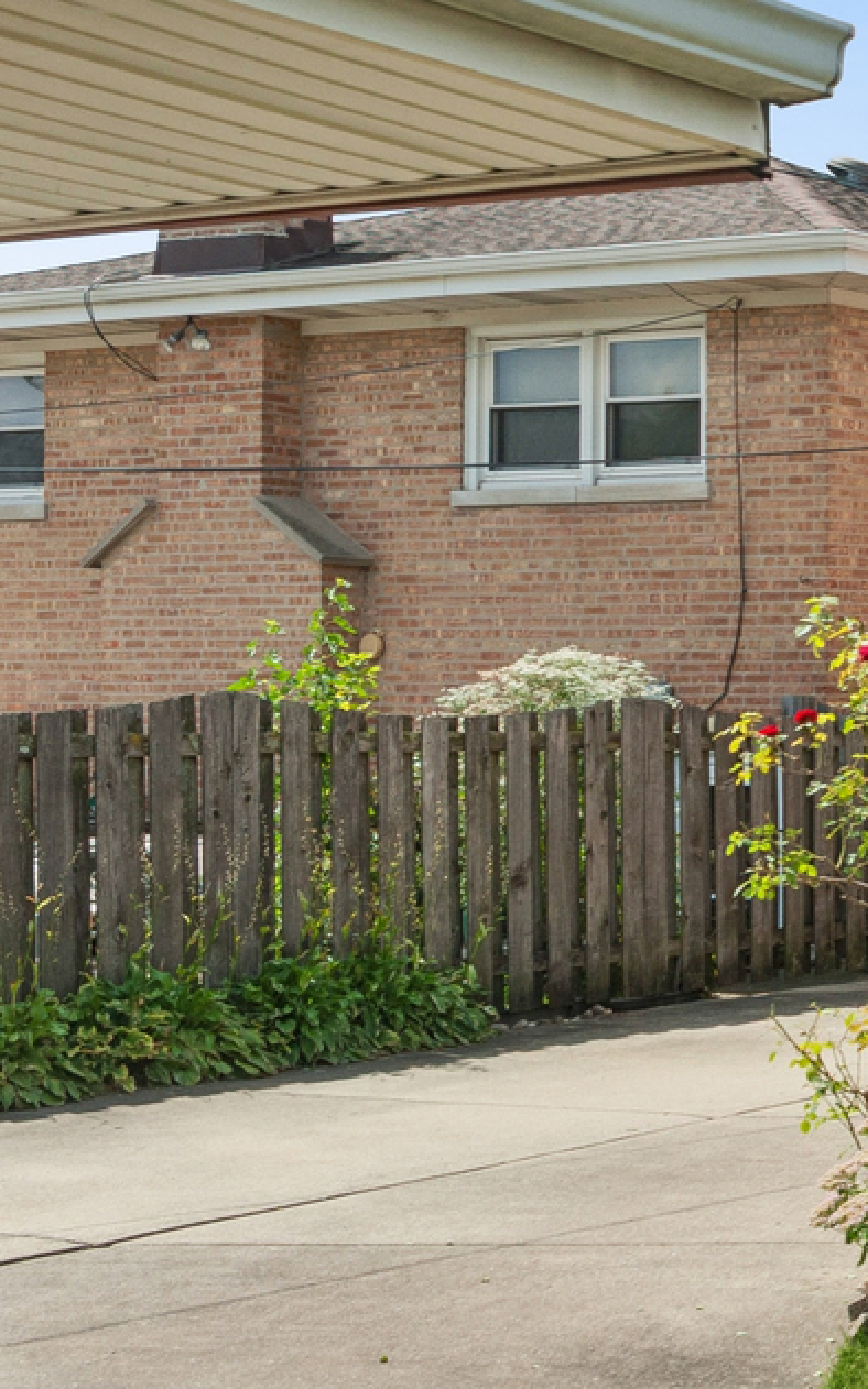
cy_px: 502
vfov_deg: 27.0
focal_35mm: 76
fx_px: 2879
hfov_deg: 14.3
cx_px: 1728
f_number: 8
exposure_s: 1/1250
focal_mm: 29
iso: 400
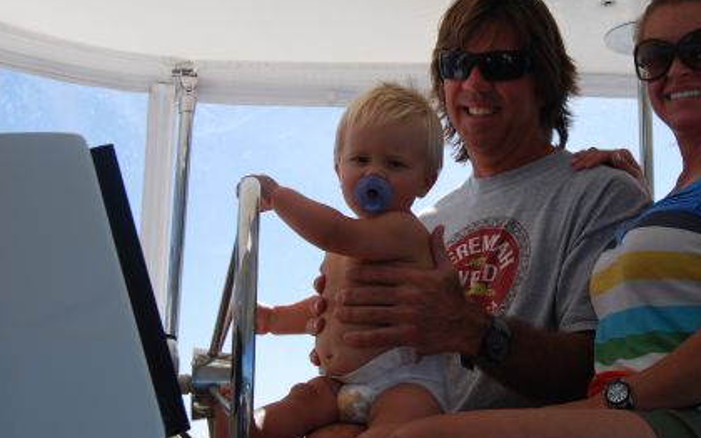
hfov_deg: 29.0
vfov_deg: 18.5
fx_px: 1337
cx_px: 519
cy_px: 124
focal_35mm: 70
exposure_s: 1/250
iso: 100
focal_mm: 30
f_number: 8
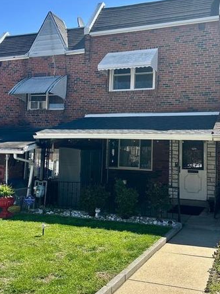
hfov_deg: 39.4
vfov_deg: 51.2
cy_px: 127
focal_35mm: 36
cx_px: 137
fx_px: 306
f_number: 1.78
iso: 80
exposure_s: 1/3247
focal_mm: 6.86
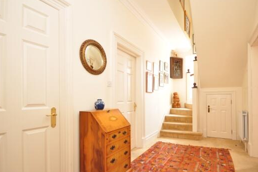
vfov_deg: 64.4
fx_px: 136
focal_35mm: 19
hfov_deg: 86.2
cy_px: 95
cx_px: 150
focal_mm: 10
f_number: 4
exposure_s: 1/2.5
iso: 200
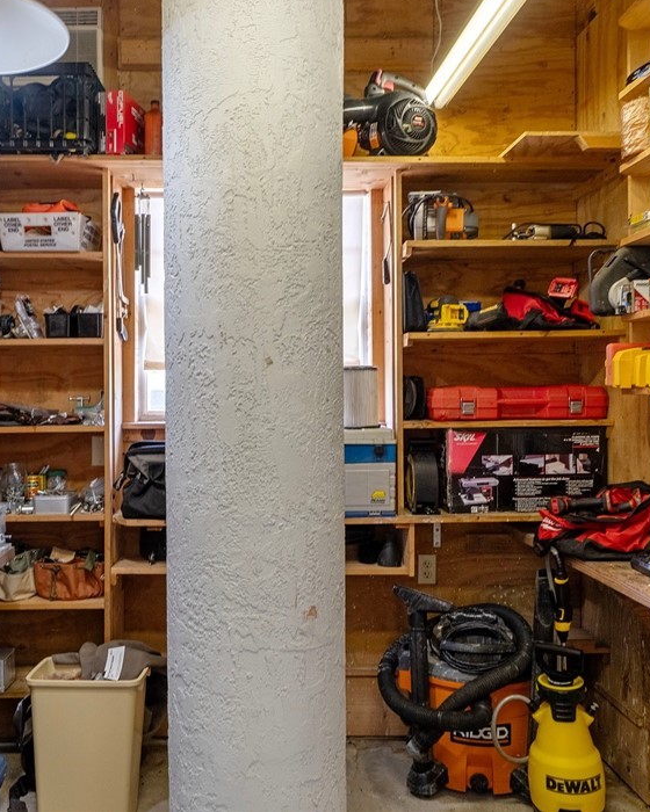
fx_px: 787
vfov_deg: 54.6
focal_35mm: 33
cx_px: 252
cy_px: 394
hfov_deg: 44.6
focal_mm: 15
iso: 320
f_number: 9.5
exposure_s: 1/10
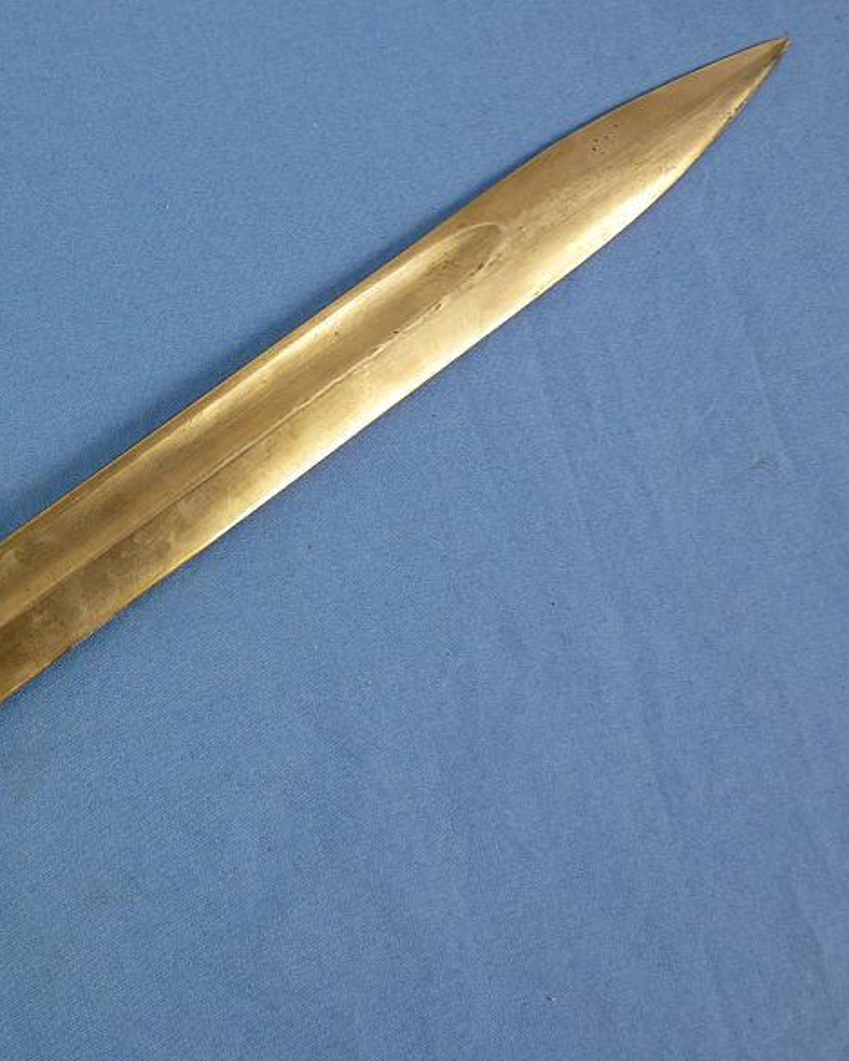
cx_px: 139
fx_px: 1382
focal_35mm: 44
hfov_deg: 32.9
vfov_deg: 42.0
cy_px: 538
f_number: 3.6
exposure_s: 1/60
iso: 160
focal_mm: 5.9
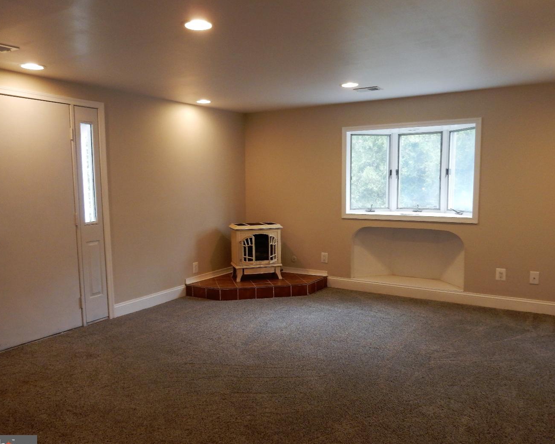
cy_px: 229
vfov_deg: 53.2
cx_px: 270
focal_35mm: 27
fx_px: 444
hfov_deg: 64.1
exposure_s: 1/30
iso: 200
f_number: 3.7
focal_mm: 4.5
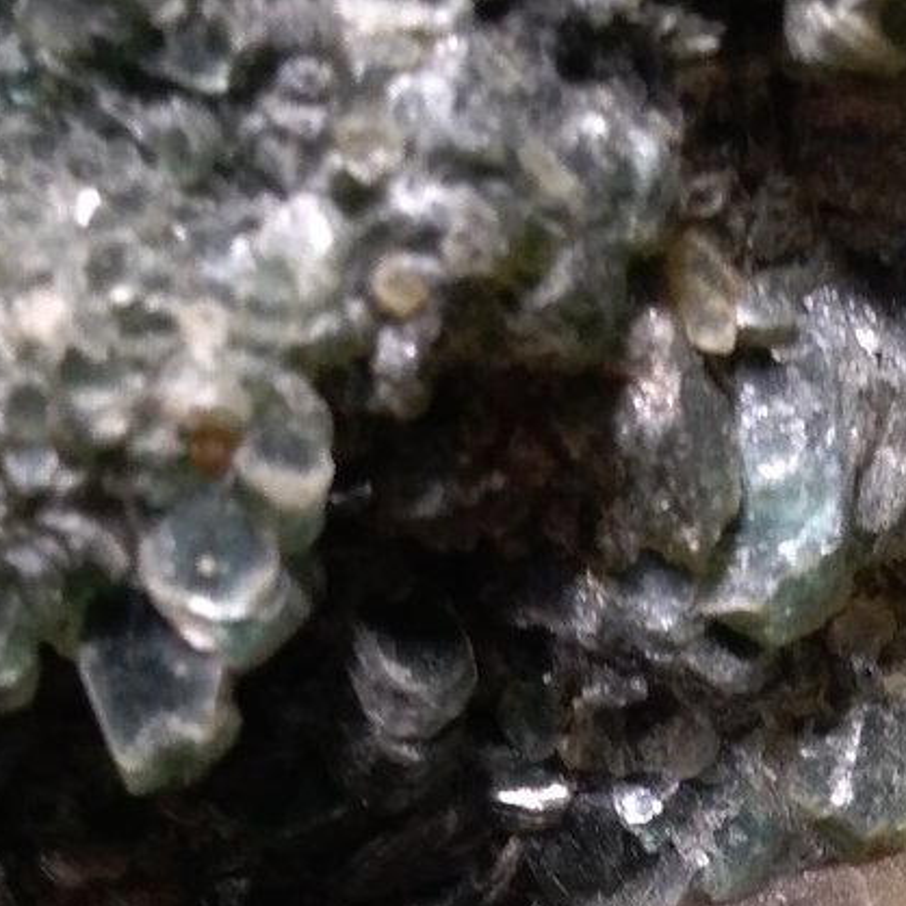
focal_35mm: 88
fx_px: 2606
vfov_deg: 19.1
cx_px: 854
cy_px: 934
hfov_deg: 19.3
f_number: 2
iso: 115
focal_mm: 3.54
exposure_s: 1/40
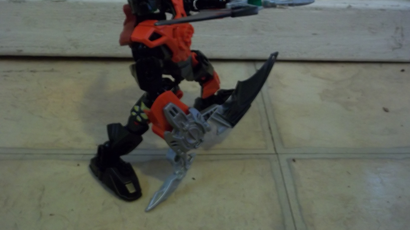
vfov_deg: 23.4
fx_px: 554
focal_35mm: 51
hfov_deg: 40.6
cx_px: 208
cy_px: 86
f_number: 3.5
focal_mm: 8.2
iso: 320
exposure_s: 1/8
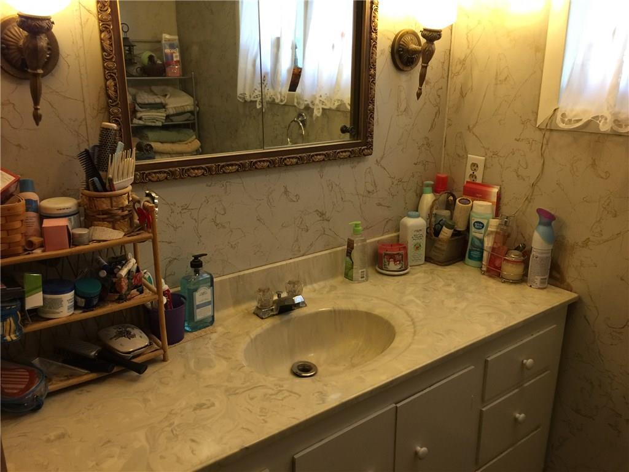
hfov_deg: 61.7
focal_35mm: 29
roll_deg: -0.4
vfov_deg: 48.2
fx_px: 527
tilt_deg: -15.8
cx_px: 314
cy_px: 236
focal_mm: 4.15
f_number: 2.2
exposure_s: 1/15
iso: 64
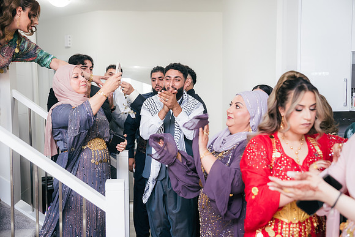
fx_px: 424
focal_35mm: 43
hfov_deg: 45.4
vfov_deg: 31.2
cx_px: 178
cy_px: 118
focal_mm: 43
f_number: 2.8
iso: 1000
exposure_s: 1/160
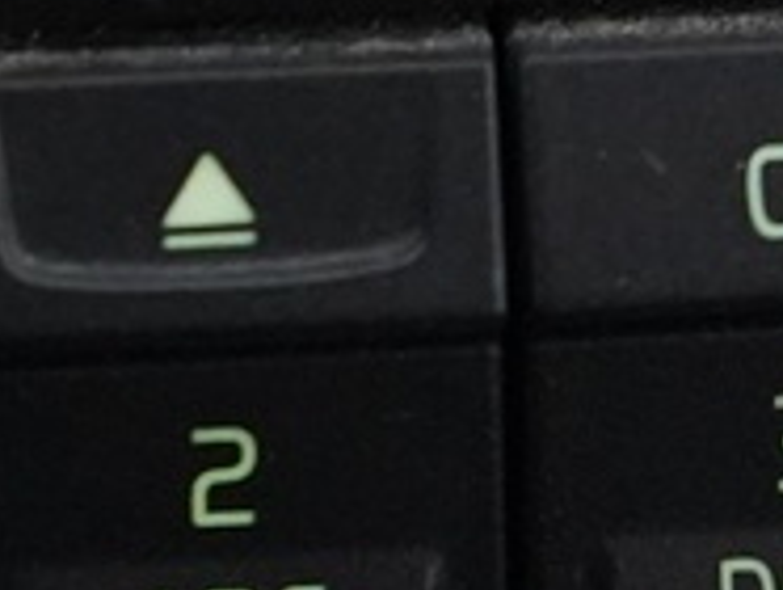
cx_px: 143
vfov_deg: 6.0
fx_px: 5300
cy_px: -1028
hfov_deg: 8.4
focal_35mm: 234
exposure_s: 1/60
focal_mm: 28
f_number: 3.5
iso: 6400
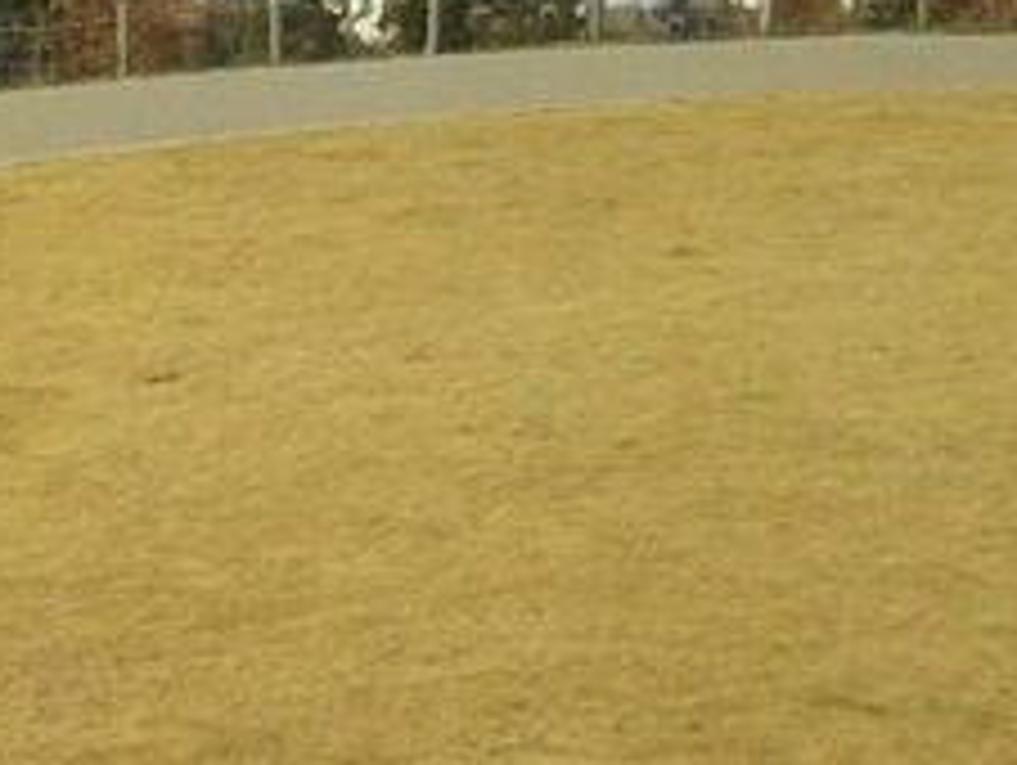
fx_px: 3118
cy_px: 576
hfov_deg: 17.7
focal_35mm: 106
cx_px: -171
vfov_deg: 13.9
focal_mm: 4
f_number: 2.2
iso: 25
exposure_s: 1/991
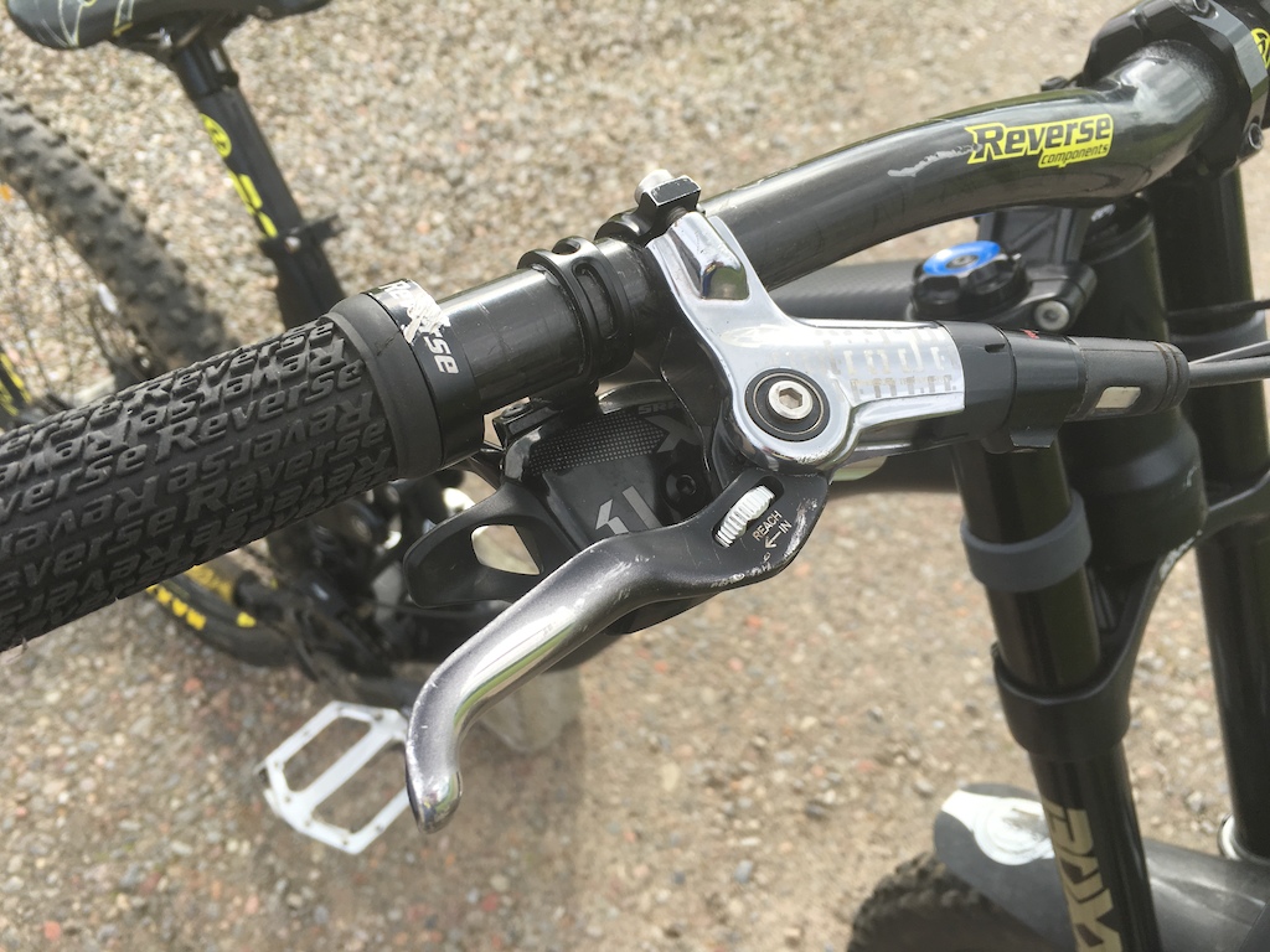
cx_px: 635
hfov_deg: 61.7
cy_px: 476
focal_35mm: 29
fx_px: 1064
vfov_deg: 48.2
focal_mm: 4.15
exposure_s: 1/407
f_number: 2.2
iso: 25
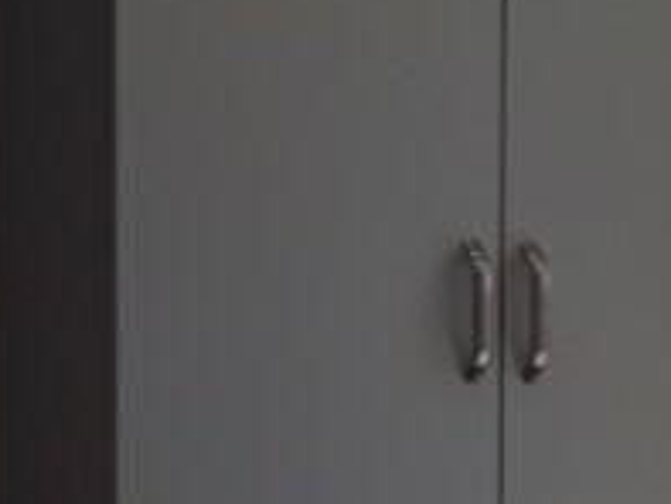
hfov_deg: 13.7
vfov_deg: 10.4
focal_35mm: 140
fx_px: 2715
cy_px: 657
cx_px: 770
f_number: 1.7
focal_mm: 3.71
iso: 40
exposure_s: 1/285
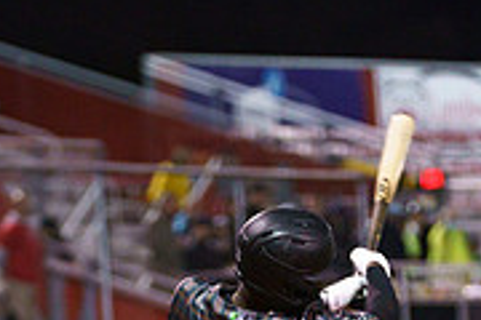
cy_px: 441
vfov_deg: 3.2
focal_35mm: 423
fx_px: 5651
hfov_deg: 4.9
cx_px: 198
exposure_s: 1/1000
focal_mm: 131
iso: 2000
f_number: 2.8
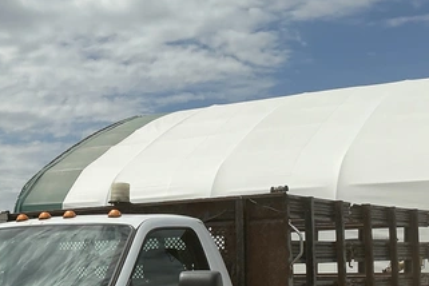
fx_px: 810
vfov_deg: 19.3
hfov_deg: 28.6
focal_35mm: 68
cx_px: 53
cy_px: 307
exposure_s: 1/3788
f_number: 1.8
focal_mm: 3
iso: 25
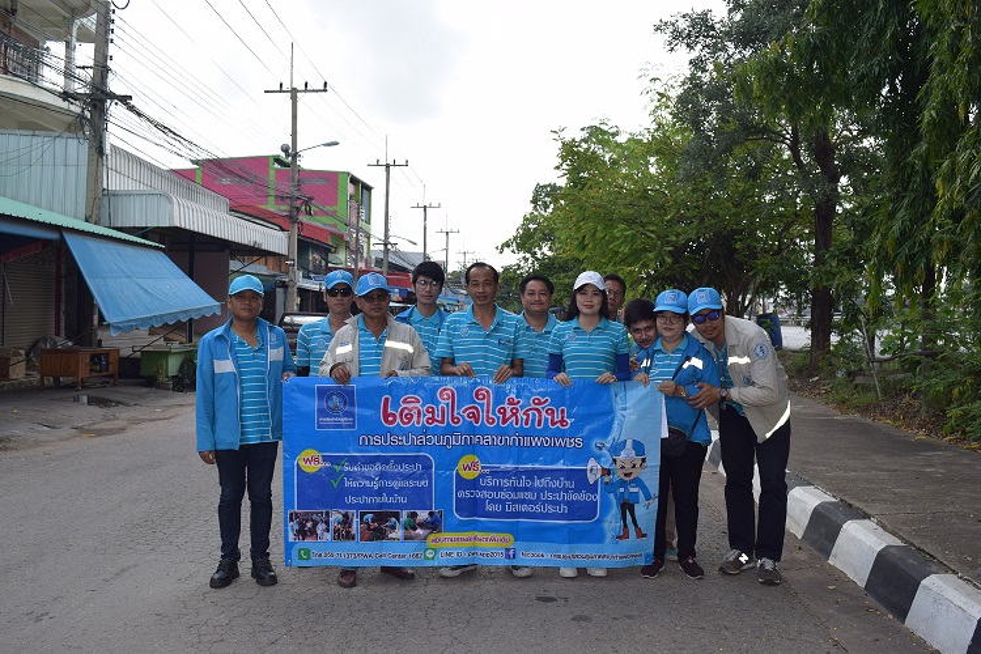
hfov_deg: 57.2
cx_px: 490
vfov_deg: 40.0
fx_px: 899
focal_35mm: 33
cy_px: 327
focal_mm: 22
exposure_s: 1/200
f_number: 7.1
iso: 100
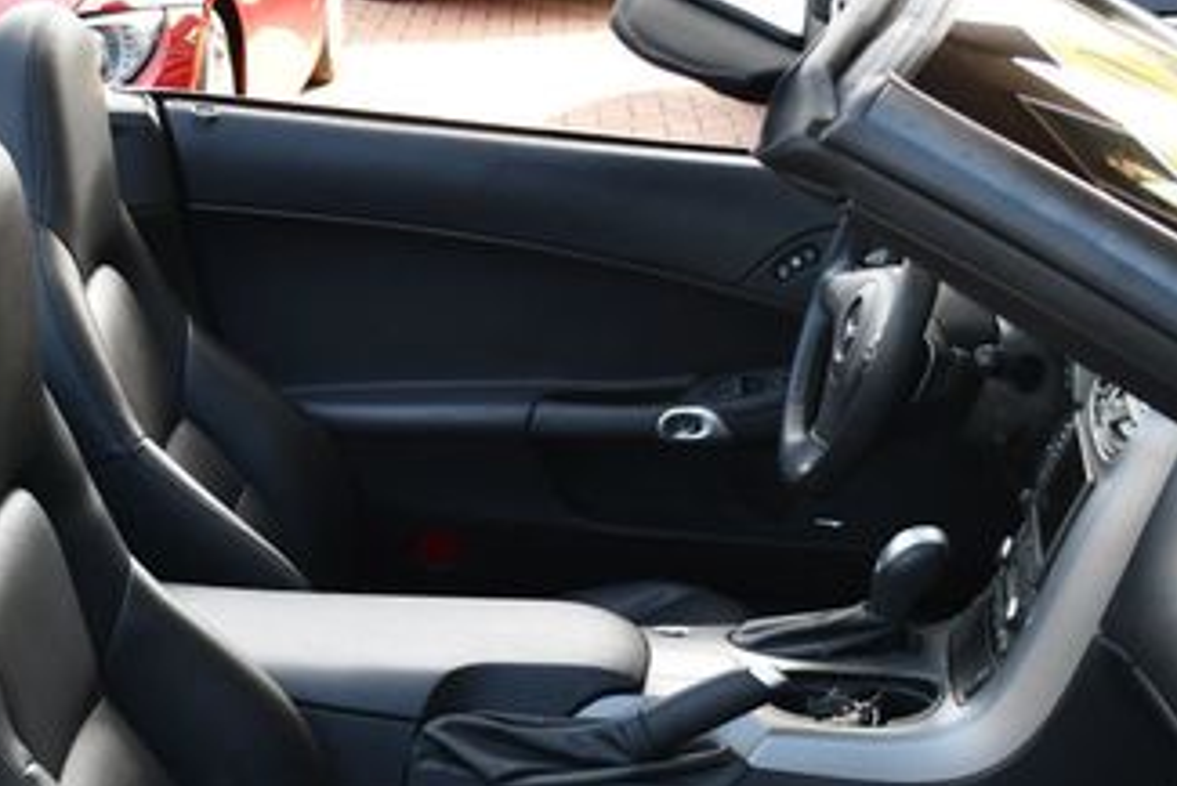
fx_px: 2322
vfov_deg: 19.0
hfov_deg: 28.2
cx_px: 369
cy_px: 656
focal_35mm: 71
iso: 400
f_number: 4.5
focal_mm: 18
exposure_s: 1/250
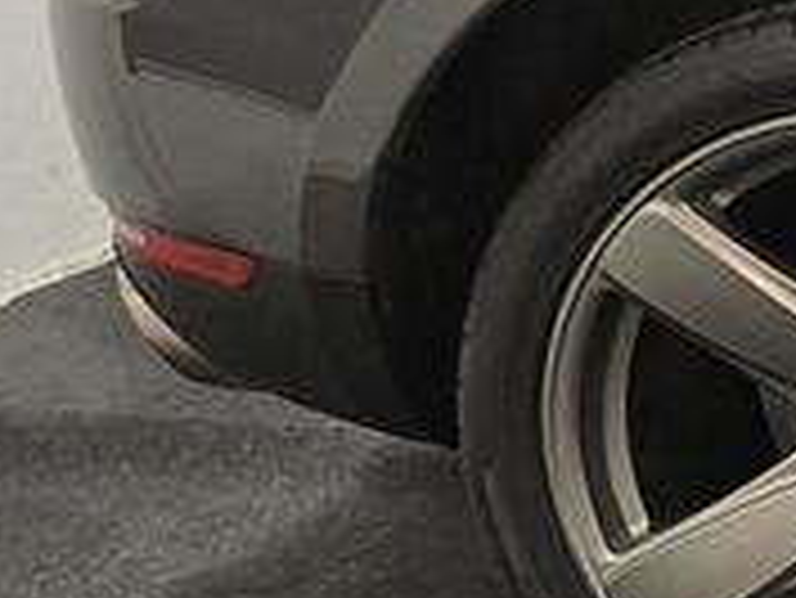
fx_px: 3590
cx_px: 2658
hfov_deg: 9.1
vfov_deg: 9.5
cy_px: 166
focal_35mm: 156
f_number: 1.7
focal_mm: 6.3
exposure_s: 1/100
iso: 640
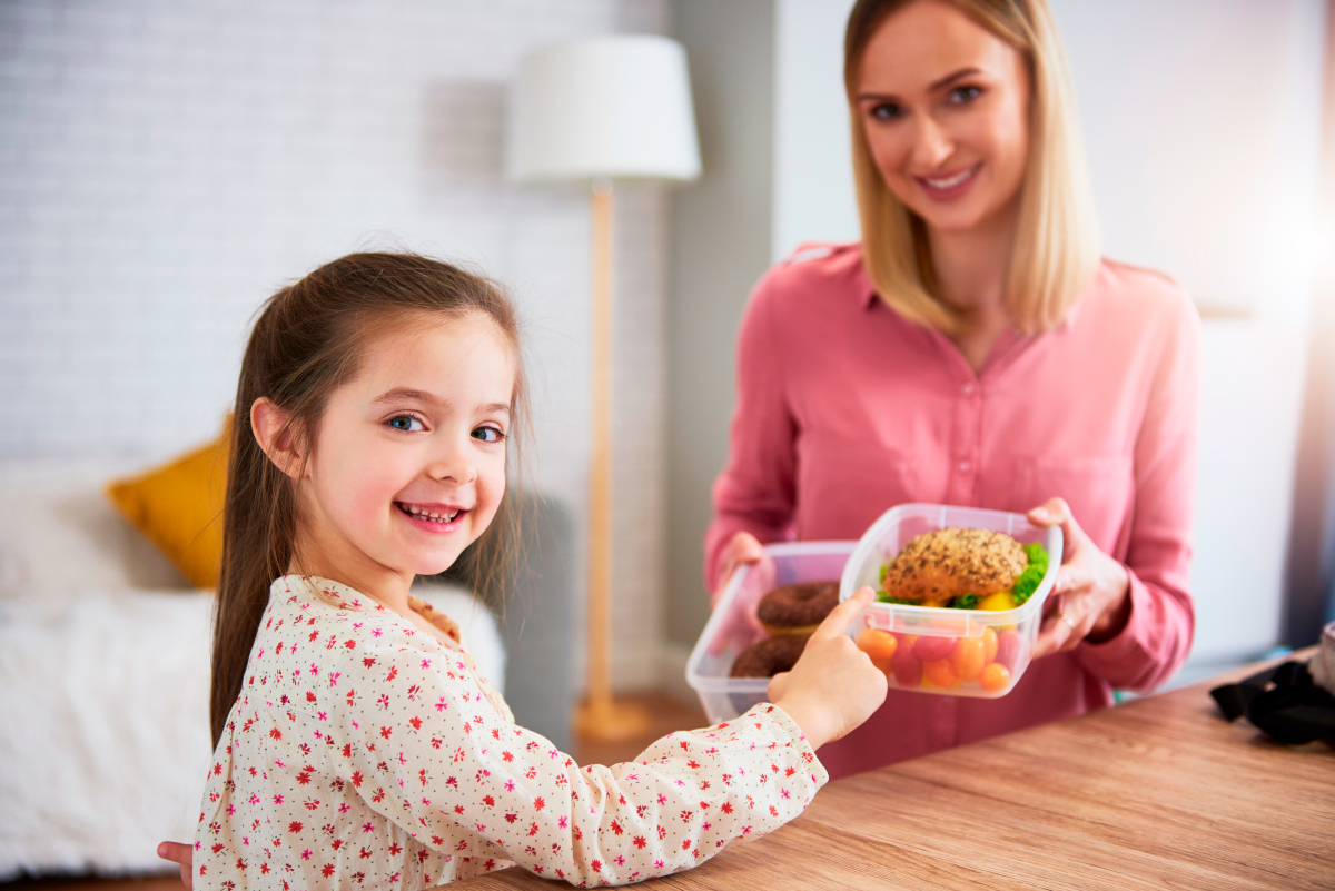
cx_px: 668
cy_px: 446
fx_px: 1781
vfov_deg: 28.1
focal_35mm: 48
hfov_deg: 41.1
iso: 200
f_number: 2.8
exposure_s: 1/125
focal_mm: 48
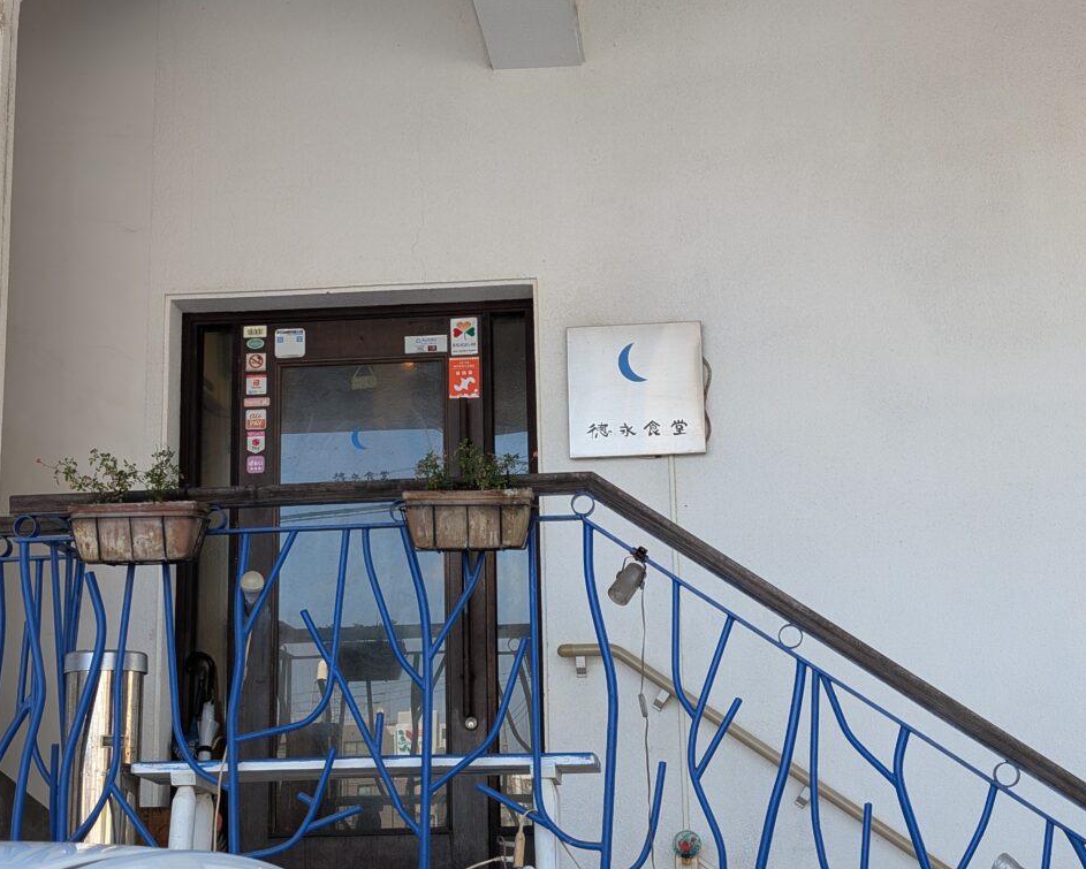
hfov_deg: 36.0
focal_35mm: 52
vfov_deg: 29.2
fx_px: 1672
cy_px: 438
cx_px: 539
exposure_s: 1/144
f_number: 1.68
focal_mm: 6.9
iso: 22
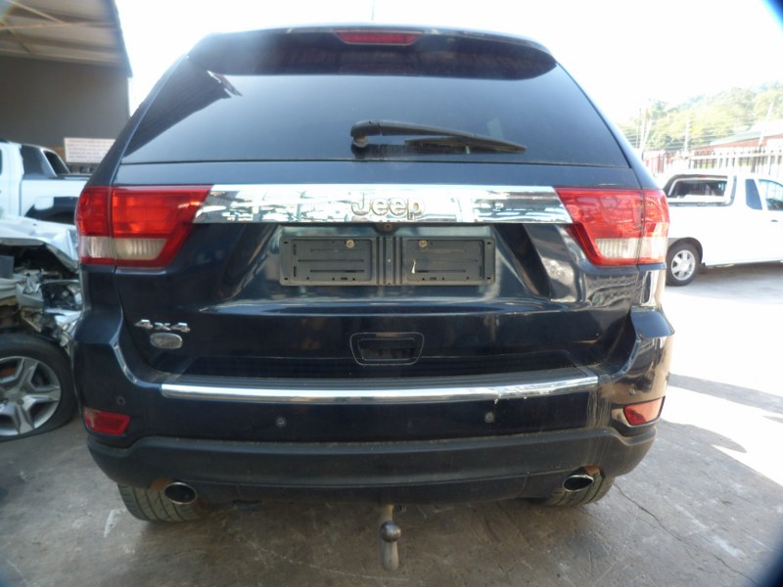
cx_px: 392
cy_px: 294
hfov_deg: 69.4
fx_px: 565
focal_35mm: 25
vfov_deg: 54.9
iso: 100
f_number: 2.8
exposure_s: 1/60
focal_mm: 4.5
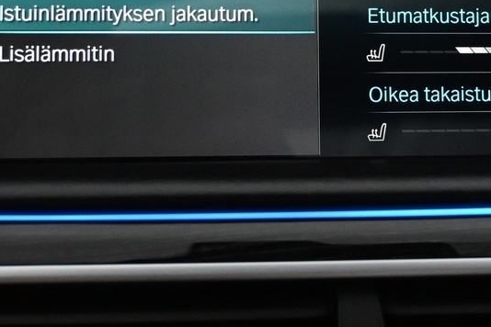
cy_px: 15
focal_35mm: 93
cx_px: 303
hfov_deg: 21.8
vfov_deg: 14.5
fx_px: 1272
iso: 3200
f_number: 3.8
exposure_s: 1/80
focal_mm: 20.5
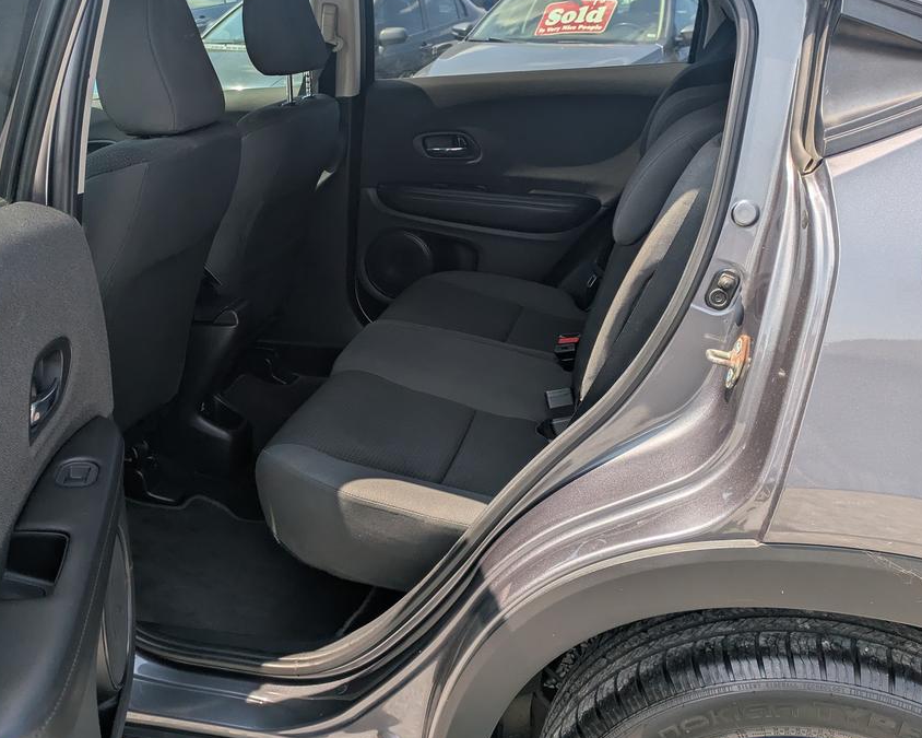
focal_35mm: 37
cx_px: 351
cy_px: 262
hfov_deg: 48.7
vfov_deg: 39.8
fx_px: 1010
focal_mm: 5.43
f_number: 1.89
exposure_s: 1/1247
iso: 46
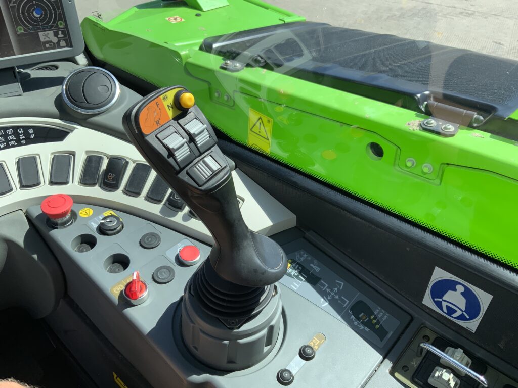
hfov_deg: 61.7
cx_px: 259
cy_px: 194
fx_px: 434
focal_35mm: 29
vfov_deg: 48.2
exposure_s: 1/898
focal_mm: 3
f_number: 1.8
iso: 16
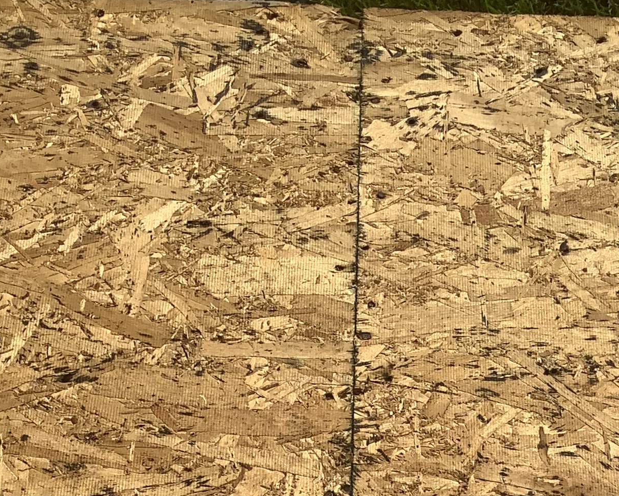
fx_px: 1503
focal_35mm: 82
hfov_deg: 23.2
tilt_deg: -85.7
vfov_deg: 17.1
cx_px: 386
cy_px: 714
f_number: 2.4
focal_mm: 3.3
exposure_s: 1/3135
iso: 25
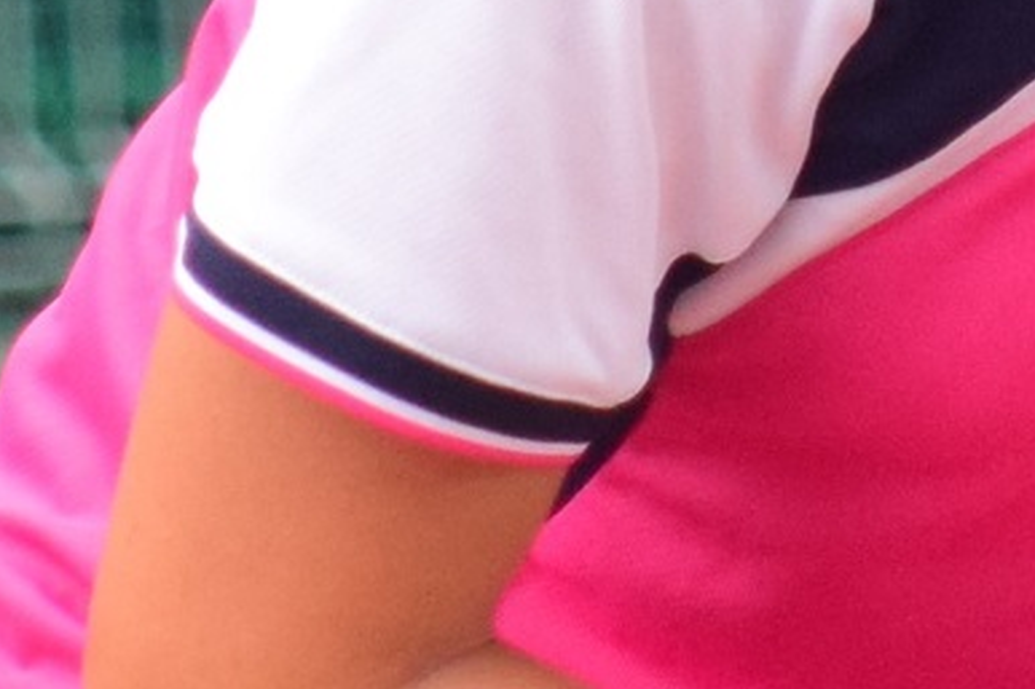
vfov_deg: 0.8
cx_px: 1534
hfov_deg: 1.3
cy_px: -310
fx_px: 46955
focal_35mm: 1634
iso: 800
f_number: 5.3
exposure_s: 1/1250
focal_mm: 210
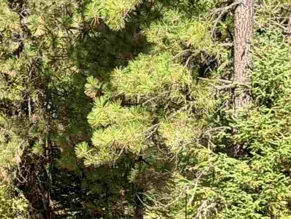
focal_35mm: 234
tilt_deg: -4.6
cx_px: -324
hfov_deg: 8.0
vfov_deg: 6.3
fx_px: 1968
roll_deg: +0.3
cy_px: 38
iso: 80
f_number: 1.78
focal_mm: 6.76
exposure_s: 1/1353
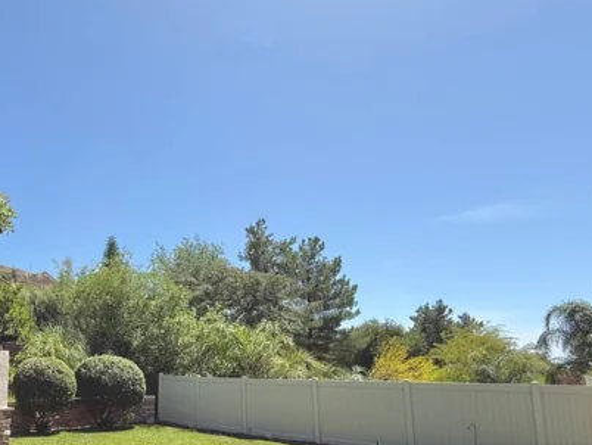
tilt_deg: +8.3
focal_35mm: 26
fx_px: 445
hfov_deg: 63.3
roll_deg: +0.6
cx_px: 148
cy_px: 315
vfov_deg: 51.6
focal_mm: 2.22
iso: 50
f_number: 2.2
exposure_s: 1/1572
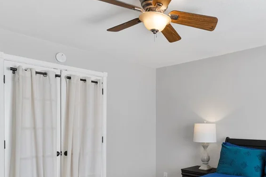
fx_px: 229
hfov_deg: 58.1
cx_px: 188
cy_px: 125
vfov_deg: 41.5
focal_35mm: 31
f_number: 8
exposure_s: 1/25
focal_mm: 17
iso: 800
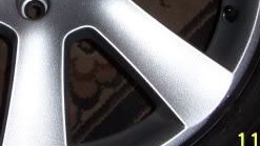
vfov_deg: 9.6
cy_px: -45
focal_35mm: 124
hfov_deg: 17.2
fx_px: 855
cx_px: 67
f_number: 3.3
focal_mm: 7.3
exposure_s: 1/60
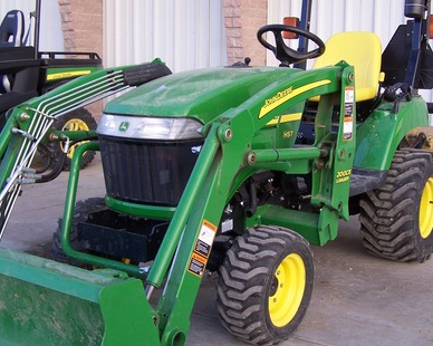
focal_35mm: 52
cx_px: 227
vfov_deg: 29.1
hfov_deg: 36.0
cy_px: 151
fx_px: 666
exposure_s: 1/125
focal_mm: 6.3
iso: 80
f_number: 2.8
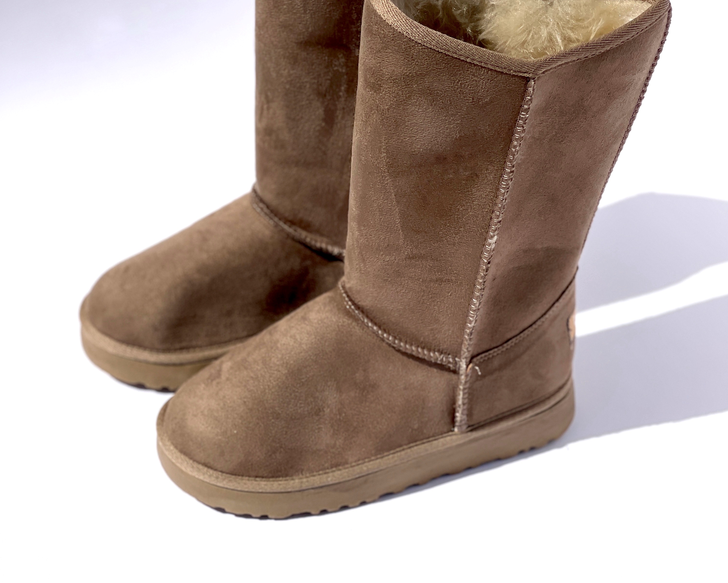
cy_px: 255
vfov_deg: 18.3
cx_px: 365
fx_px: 1810
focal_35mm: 84
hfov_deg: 22.7
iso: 32
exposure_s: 1/6494
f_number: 2.2
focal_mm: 7.5
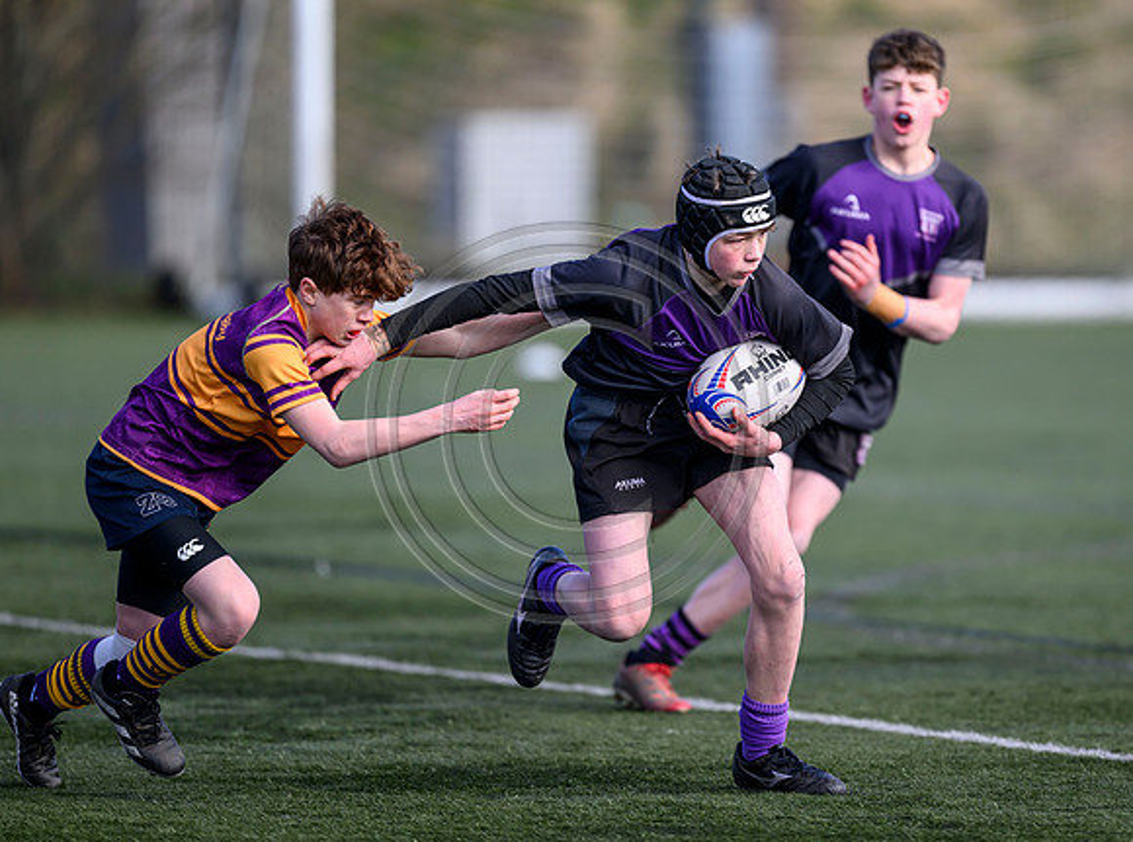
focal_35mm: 463
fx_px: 15096
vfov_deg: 3.2
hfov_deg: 4.3
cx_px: 675
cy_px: 394
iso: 500
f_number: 3.2
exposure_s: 1/3200
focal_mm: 400
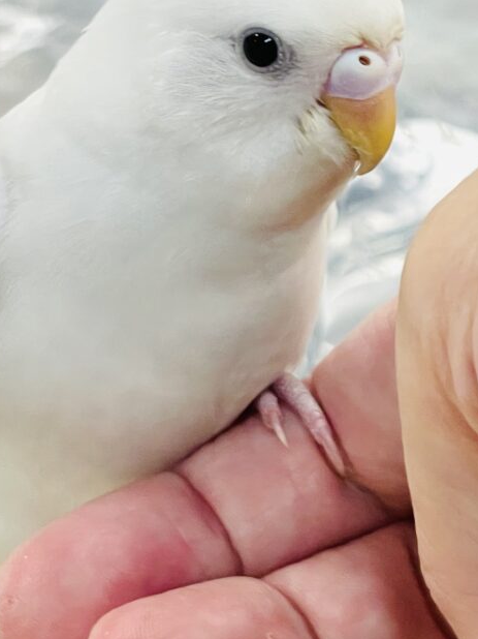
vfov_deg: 19.4
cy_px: 282
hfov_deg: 14.4
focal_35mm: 101
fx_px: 1861
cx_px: 476
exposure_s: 1/99
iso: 80
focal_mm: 6
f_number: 2
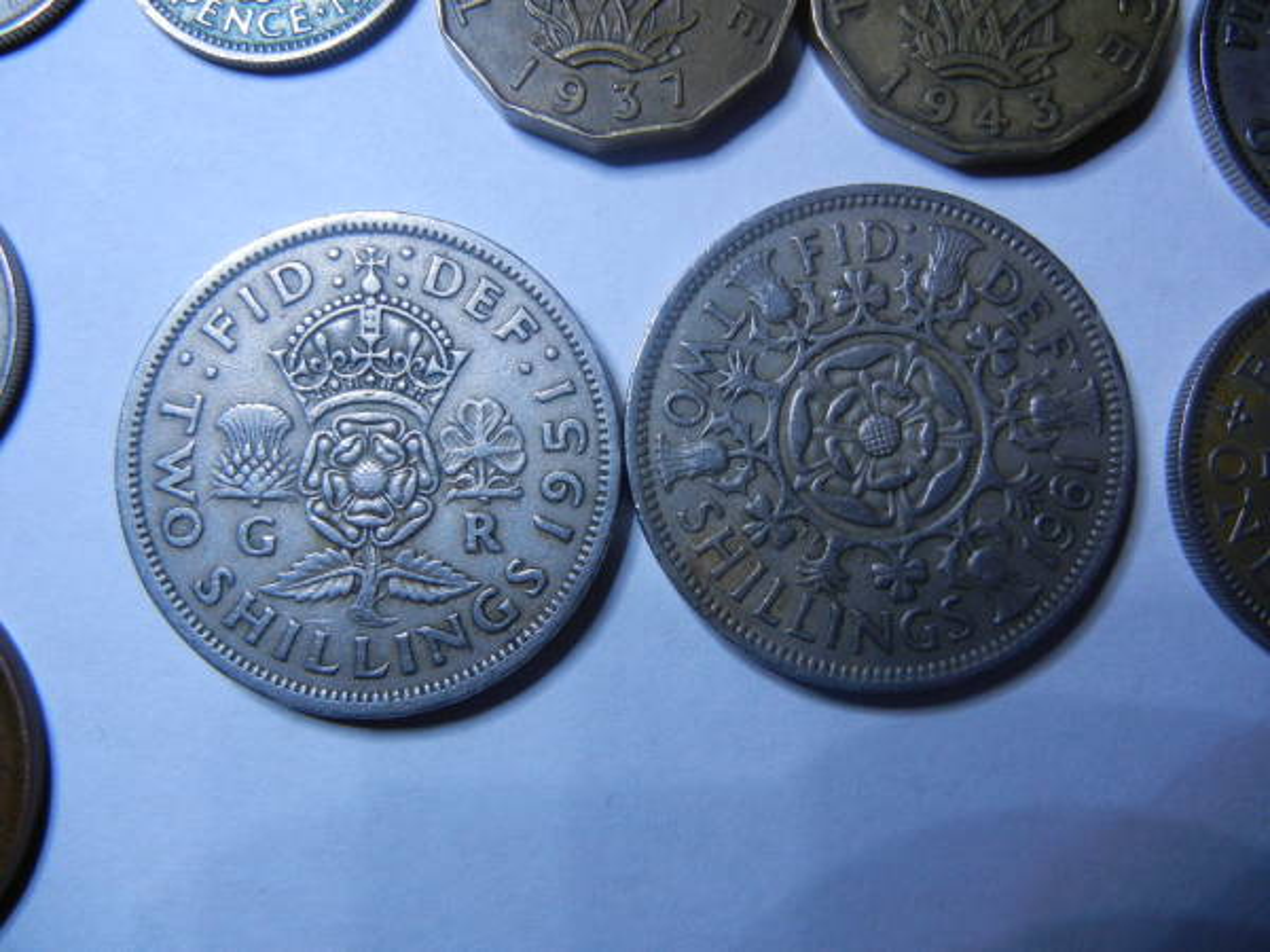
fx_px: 1101
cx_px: 635
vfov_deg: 46.8
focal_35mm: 30
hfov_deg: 60.0
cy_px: 476
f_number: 3.5
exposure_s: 1/95.6
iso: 160
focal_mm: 5.4
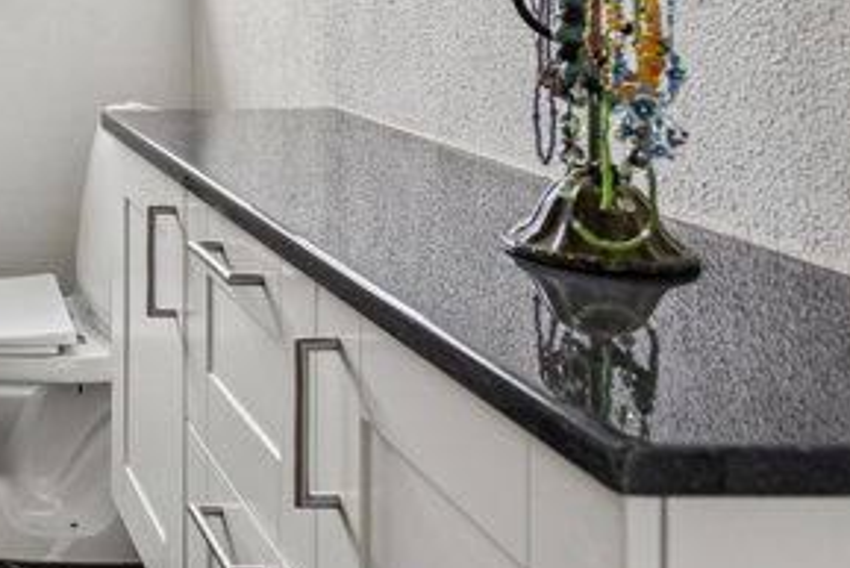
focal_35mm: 47
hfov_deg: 34.5
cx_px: -141
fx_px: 1110
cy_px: -19
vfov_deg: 26.9
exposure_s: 1/15
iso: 400
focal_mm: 17
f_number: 4
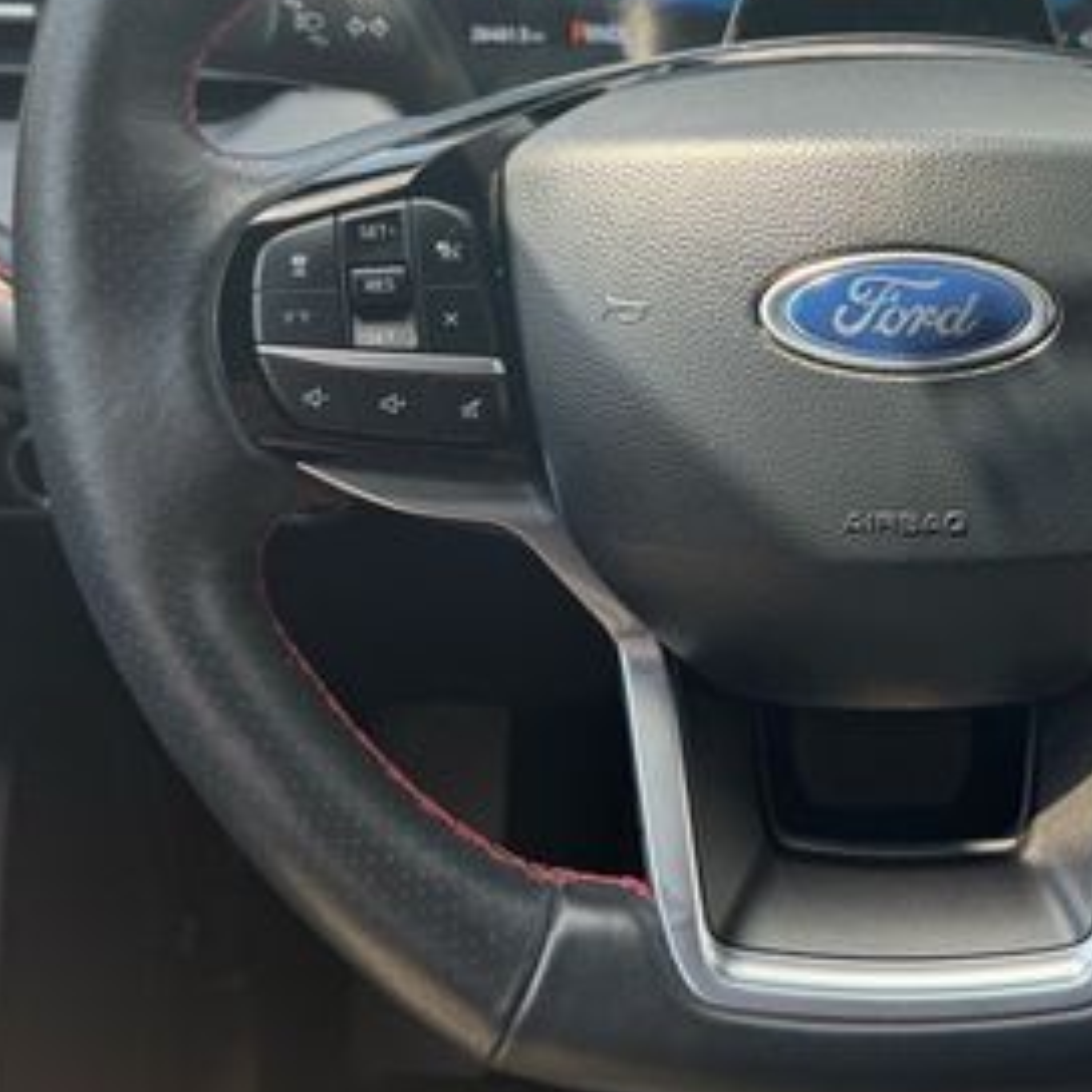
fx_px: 1785
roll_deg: +3.0
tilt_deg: -28.8
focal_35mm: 50
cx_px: 875
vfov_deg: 33.3
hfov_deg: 33.1
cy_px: 257
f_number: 1.78
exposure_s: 1/308
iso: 80
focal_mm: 6.76
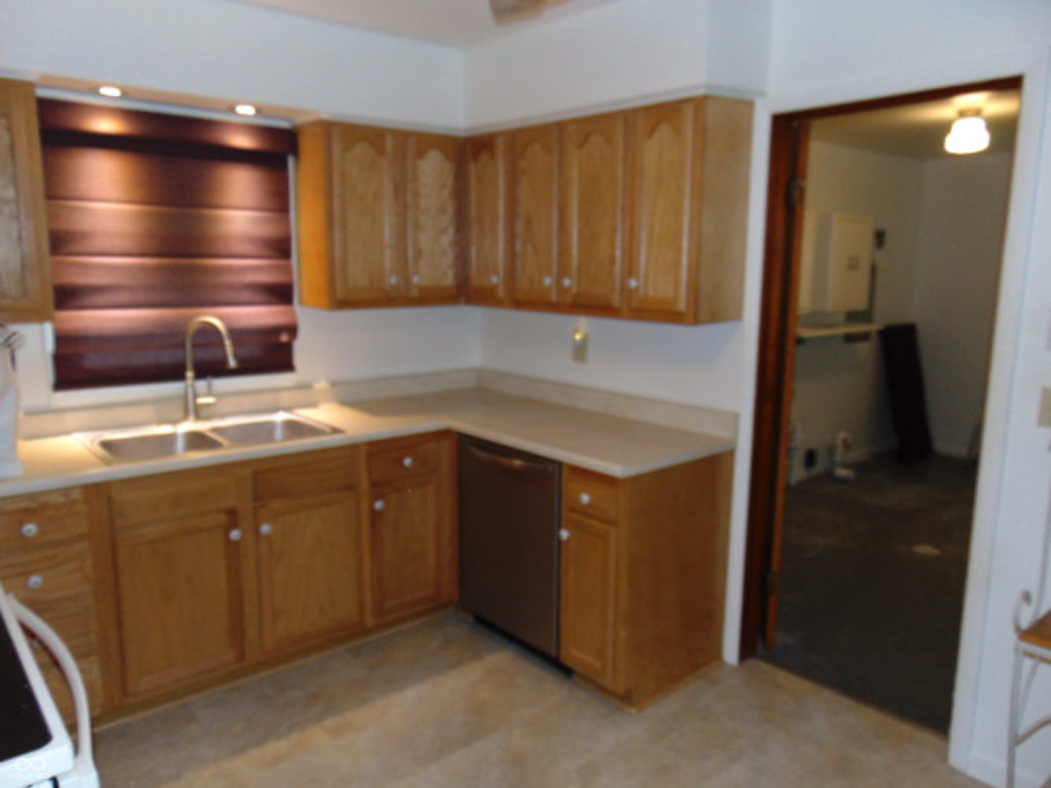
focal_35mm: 25
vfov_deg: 54.9
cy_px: 394
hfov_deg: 69.4
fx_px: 759
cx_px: 526
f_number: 3
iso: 200
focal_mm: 4.5
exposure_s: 1/30
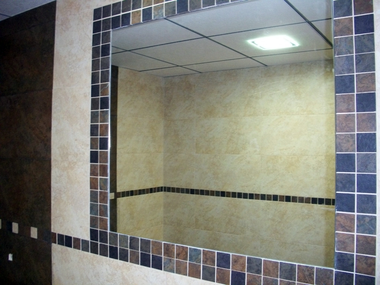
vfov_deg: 40.7
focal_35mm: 35
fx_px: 384
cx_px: 190
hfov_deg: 52.6
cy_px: 142
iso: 320
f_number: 3.1
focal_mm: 6.3
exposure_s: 1/30
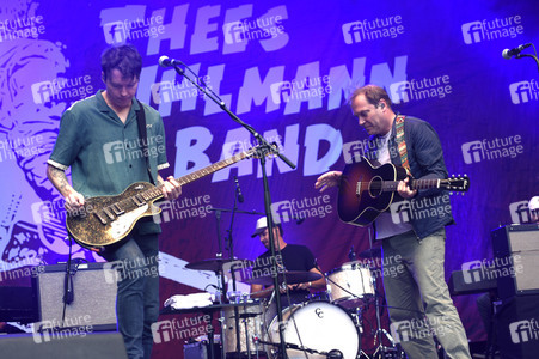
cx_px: 270
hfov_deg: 28.9
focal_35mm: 70
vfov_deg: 19.4
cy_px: 180
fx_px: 1047
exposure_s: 1/500
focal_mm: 70
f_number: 3.5
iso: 800
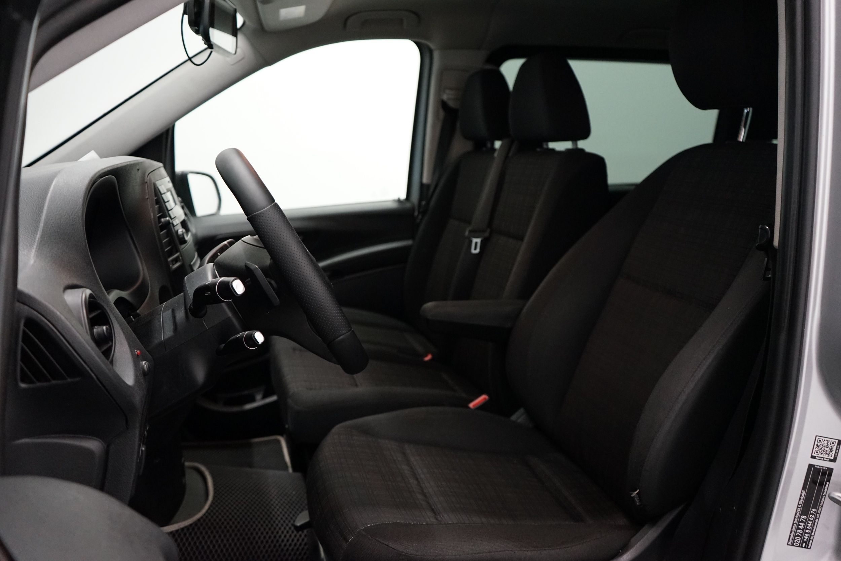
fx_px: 654
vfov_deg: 46.4
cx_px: 420
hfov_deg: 65.5
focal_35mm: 28
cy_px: 280
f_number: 3.5
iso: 3200
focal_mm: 28
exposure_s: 1/160
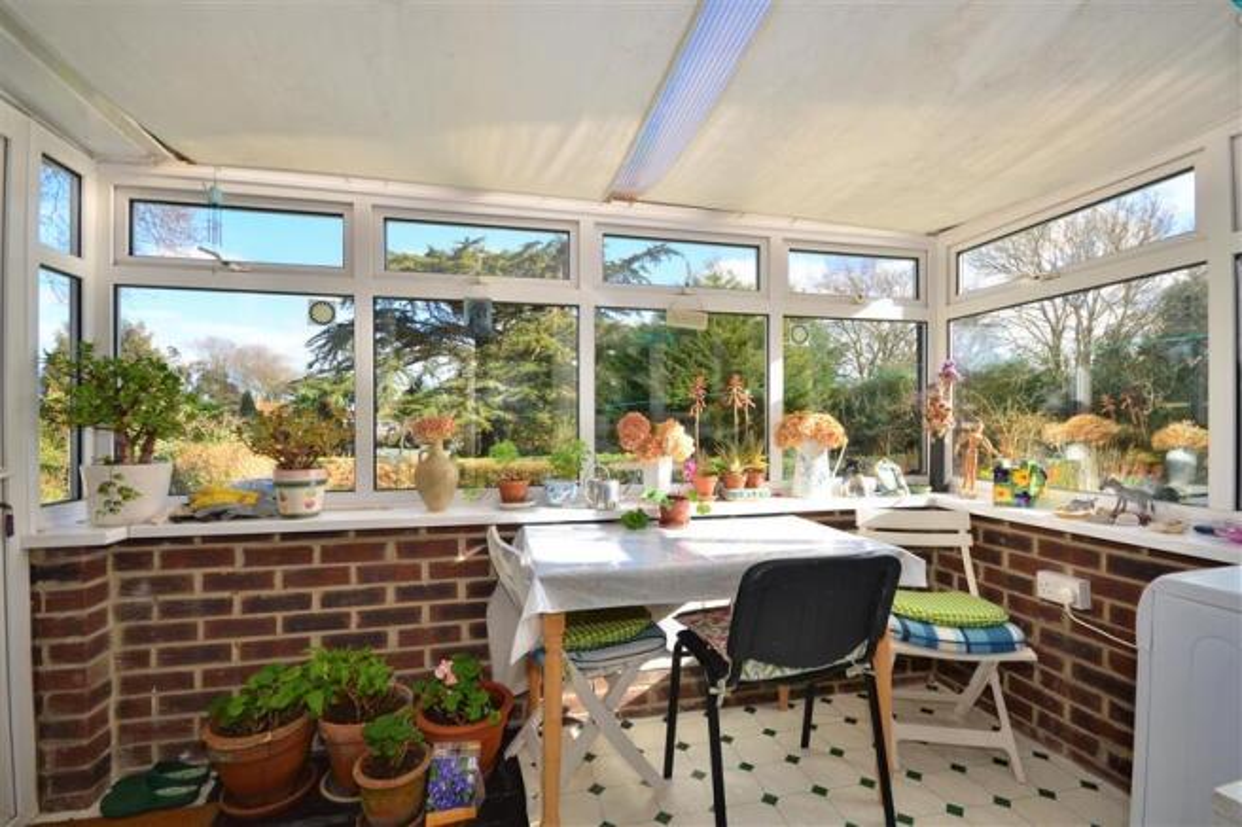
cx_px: 621
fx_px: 517
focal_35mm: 15
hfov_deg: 100.4
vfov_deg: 77.3
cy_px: 414
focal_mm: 10
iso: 400
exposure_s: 1/200
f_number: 7.1
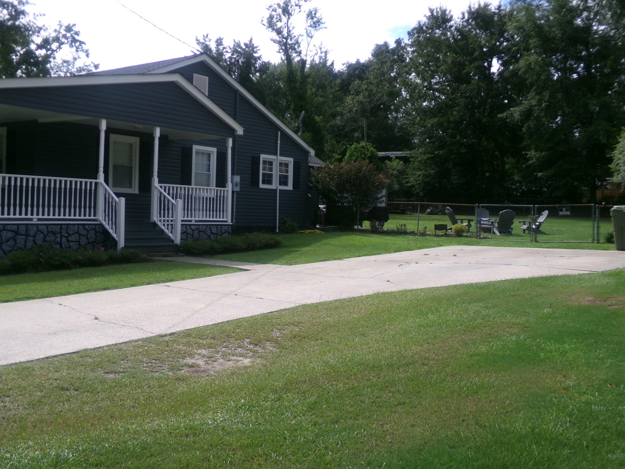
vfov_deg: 38.7
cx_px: 312
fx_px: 668
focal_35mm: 37
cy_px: 234
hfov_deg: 50.1
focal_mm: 6.6
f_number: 4
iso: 100
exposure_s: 1/600
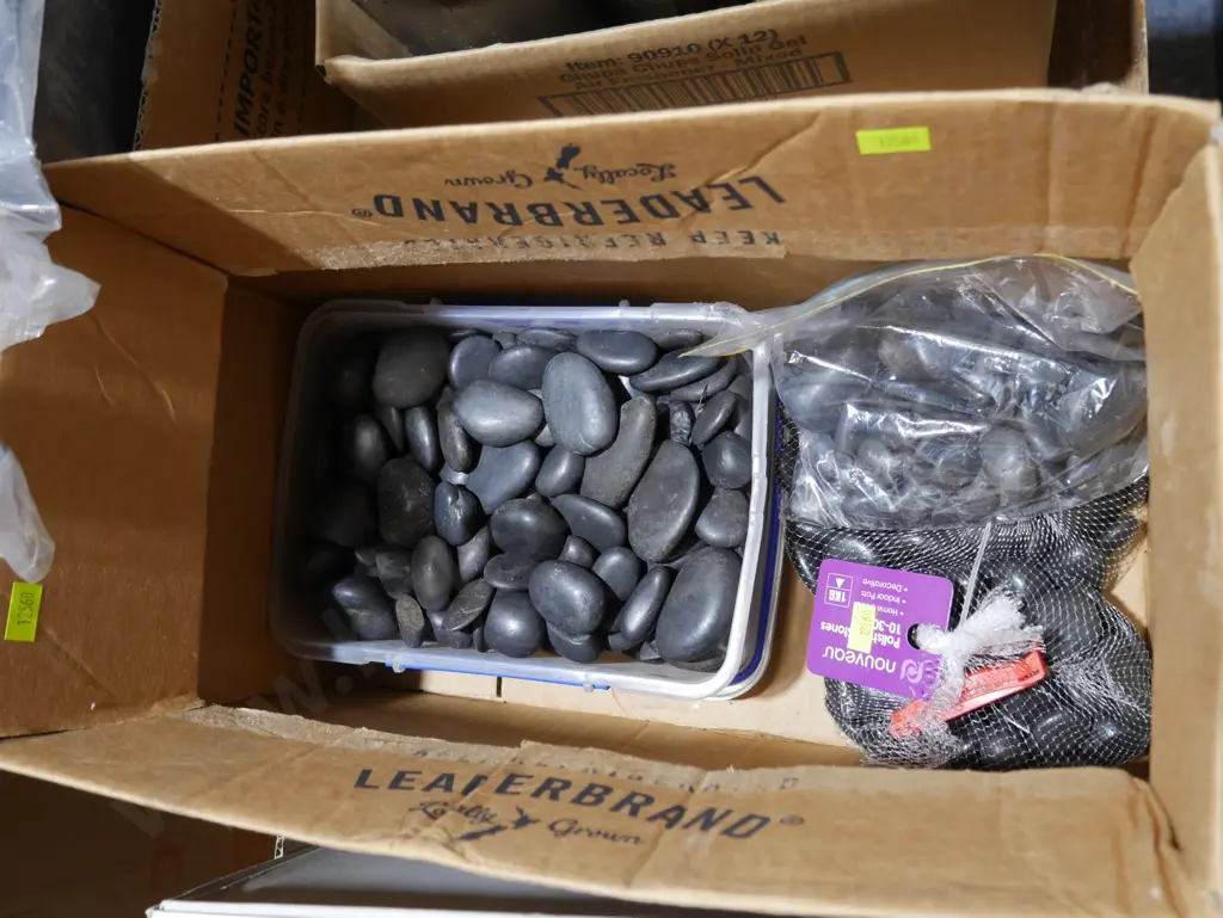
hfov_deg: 51.3
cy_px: 459
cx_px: 612
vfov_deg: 39.7
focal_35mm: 36
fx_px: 1272
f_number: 4
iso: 500
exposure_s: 1/60
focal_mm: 18
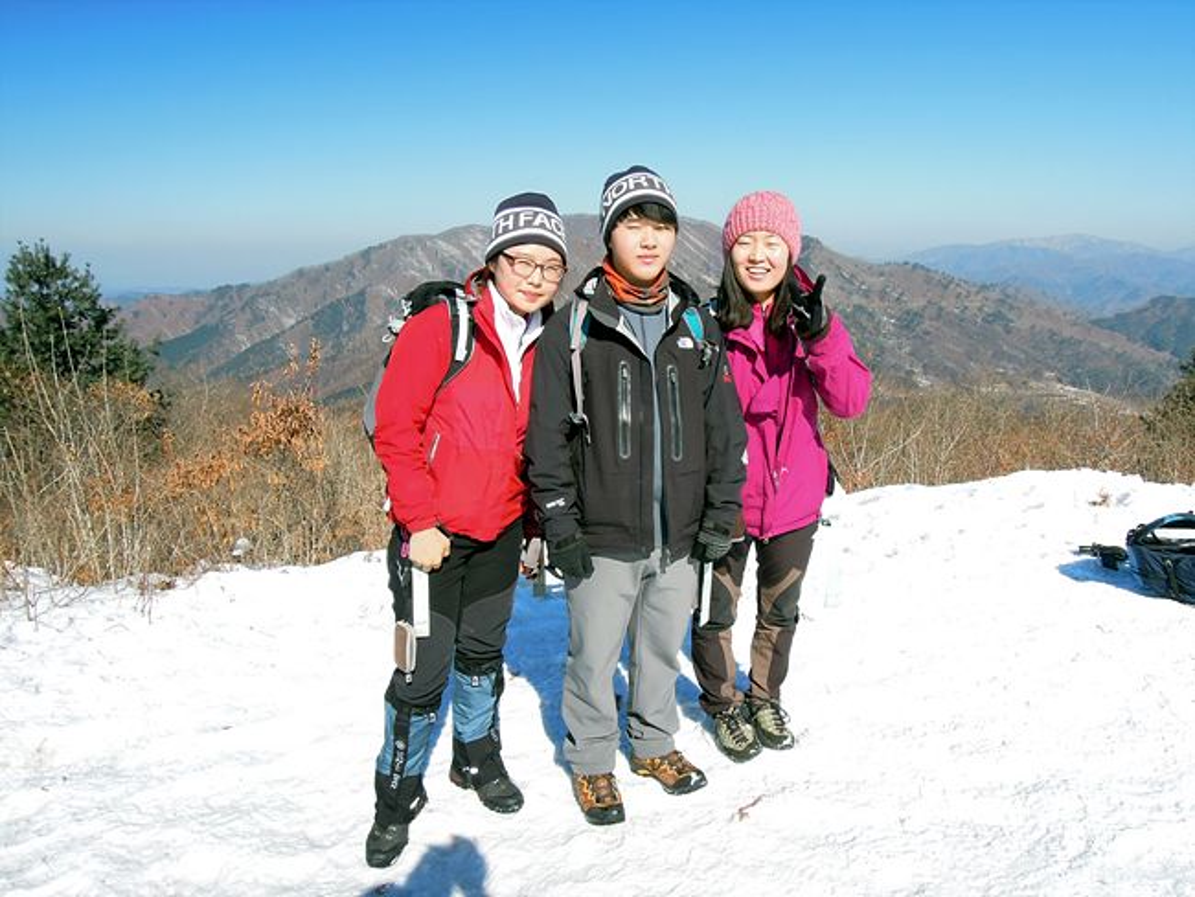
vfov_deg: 56.8
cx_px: 598
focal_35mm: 24
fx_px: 829
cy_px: 448
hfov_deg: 71.6
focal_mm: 4.3
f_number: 4
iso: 160
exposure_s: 1/1250
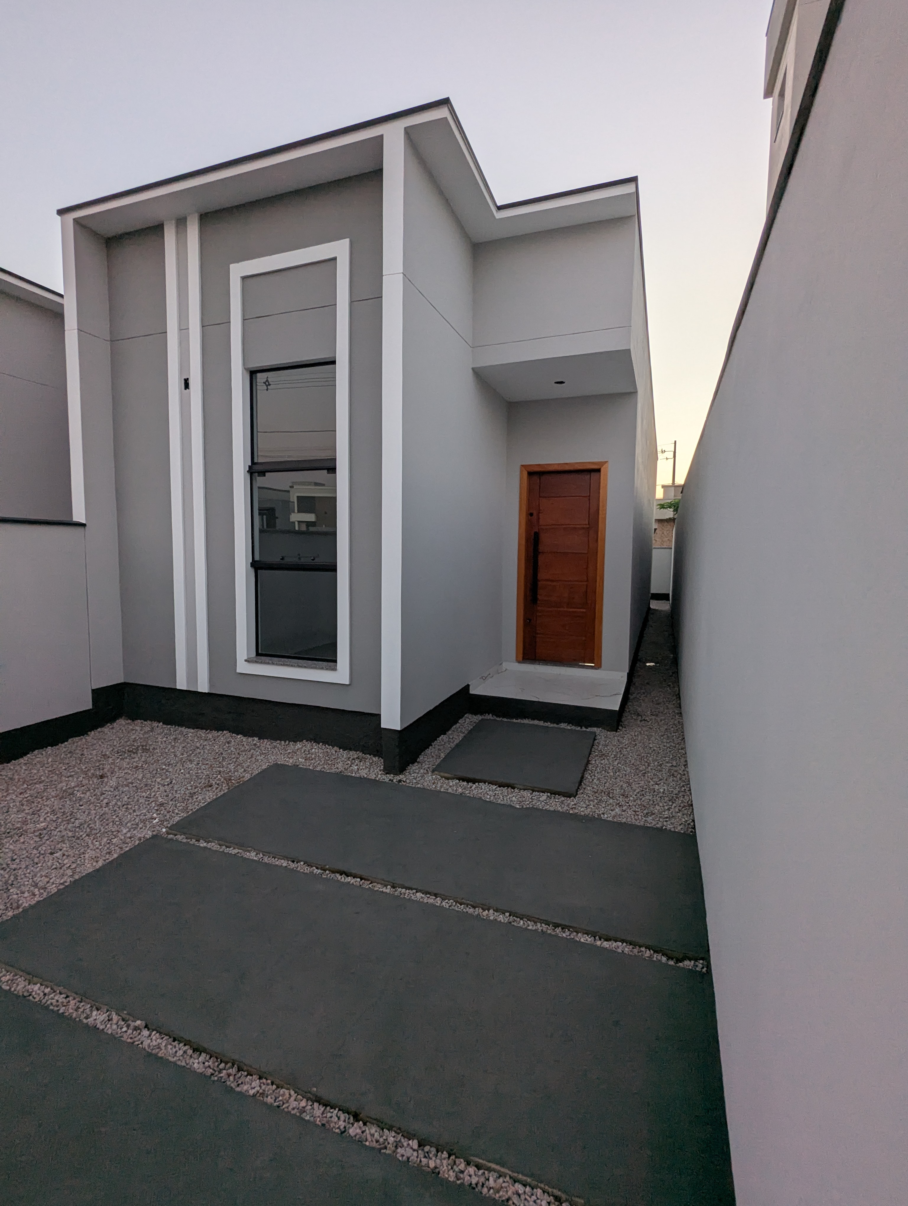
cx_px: 454
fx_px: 558
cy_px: 603
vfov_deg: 94.4
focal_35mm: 16
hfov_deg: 78.2
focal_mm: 2.35
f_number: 2.2
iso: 81
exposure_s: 1/67.6
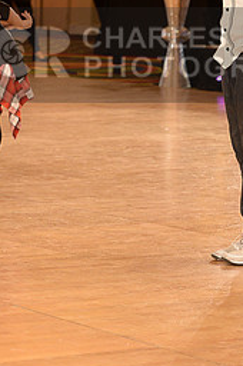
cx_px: 171
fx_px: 2304
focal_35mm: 227
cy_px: 56
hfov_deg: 6.0
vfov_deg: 9.1
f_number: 4.5
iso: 1600
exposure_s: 1/250
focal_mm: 100
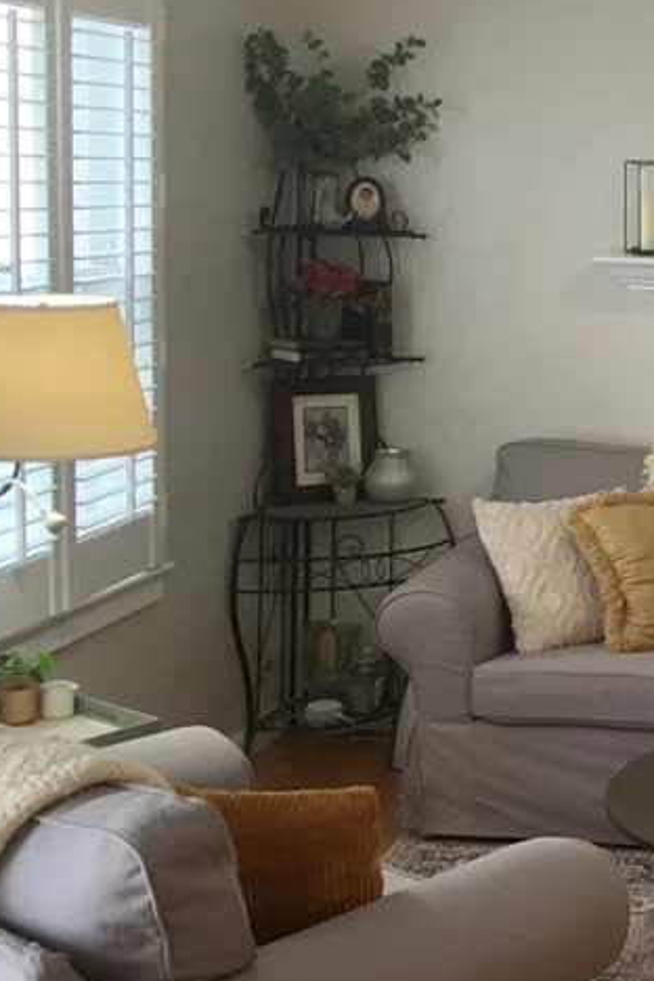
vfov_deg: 30.4
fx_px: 1798
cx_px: 878
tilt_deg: -7.9
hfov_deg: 18.9
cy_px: 392
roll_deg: -3.2
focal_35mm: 66
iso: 80
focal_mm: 3
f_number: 1.8
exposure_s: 1/60
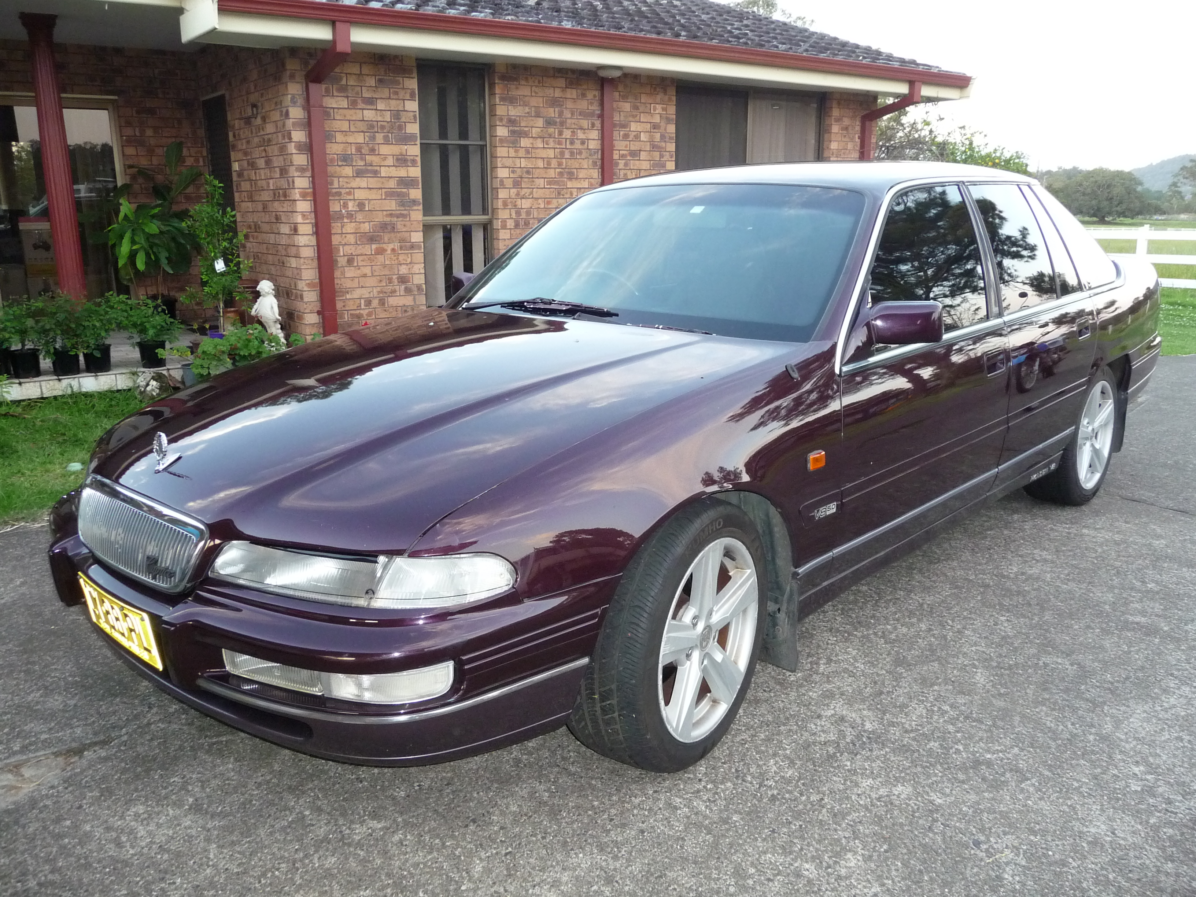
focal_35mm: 28
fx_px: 967
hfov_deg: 63.4
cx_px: 598
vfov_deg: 49.7
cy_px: 448
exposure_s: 1/30
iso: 320
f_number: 3.3
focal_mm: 4.7
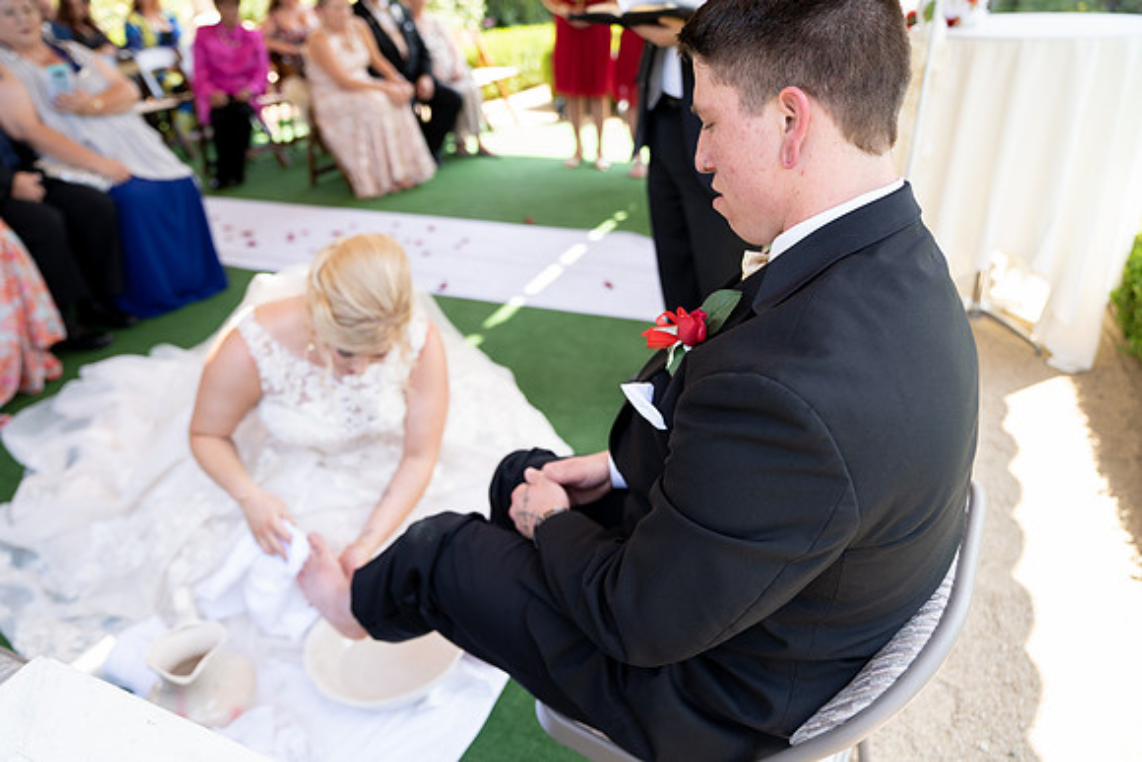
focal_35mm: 25
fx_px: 793
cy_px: 381
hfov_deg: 71.5
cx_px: 571
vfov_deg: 51.3
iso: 200
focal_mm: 25
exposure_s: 1/250
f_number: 2.8
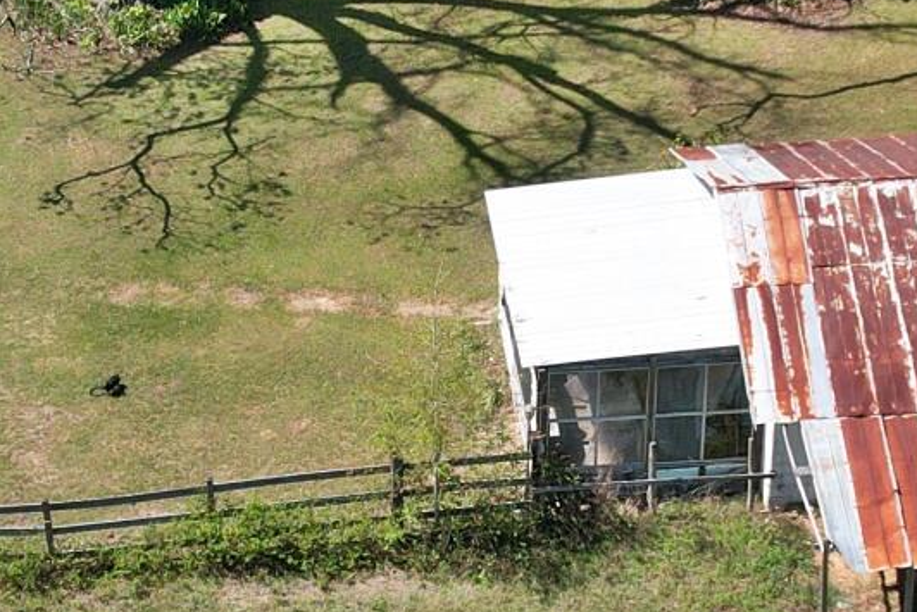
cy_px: 345
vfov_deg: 11.1
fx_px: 3159
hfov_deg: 16.5
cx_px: 433
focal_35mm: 124
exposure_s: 1/1250
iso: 100
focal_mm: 8.38
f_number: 2.8
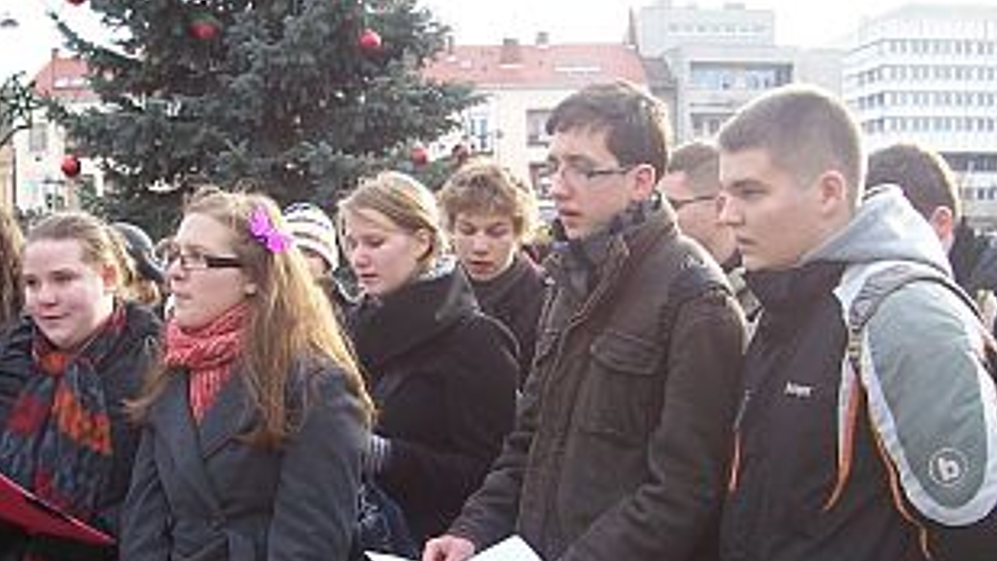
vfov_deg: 22.1
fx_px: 1428
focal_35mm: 54
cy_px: 384
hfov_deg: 38.5
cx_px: 490
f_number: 2.7
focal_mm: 5.6
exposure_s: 1/250
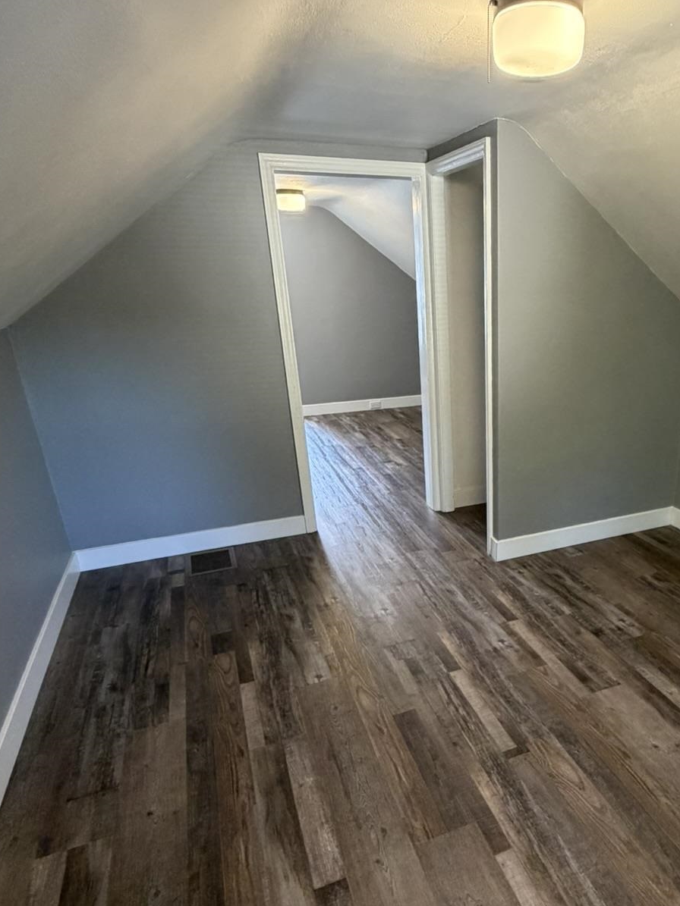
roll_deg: +0.7
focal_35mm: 24
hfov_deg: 54.8
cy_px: 520
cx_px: 487
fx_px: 629
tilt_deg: -22.3
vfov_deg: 71.2
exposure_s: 1/60
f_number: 2.2
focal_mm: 2.22
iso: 320
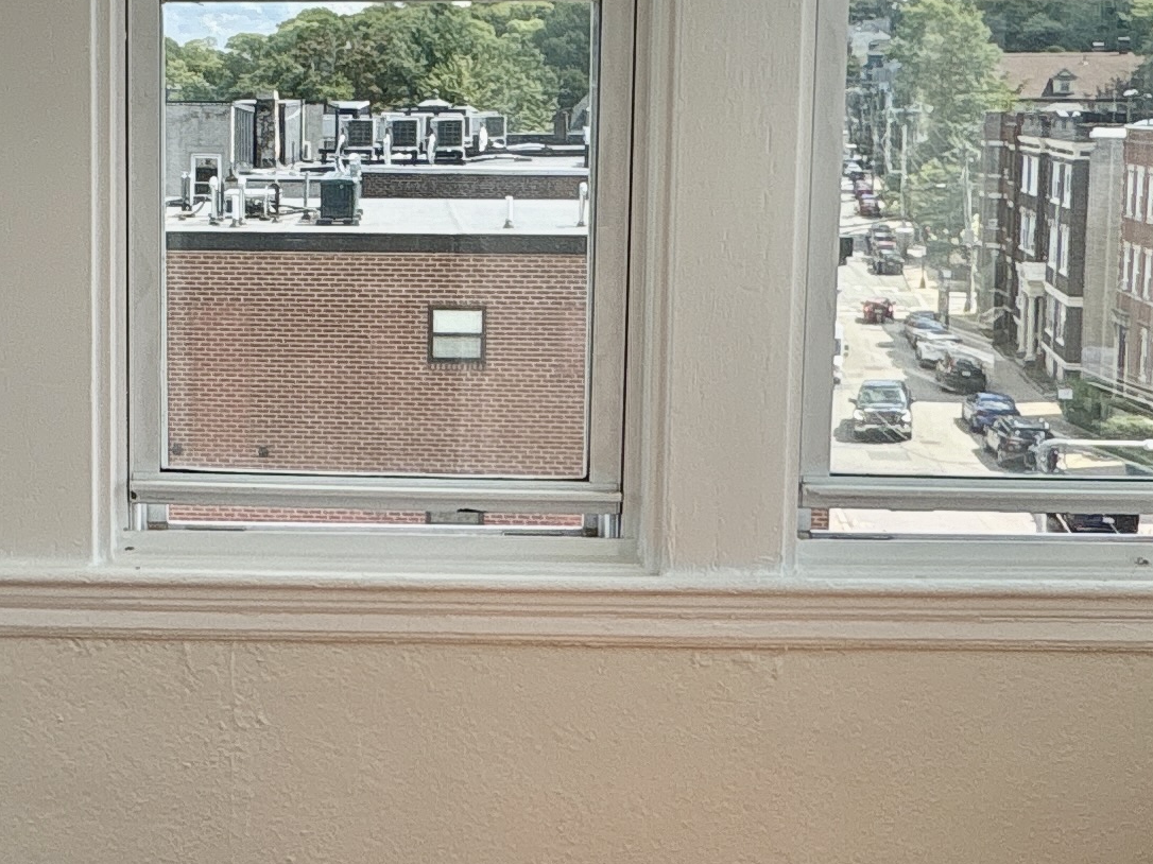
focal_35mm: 52
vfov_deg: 27.7
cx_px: 217
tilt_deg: -5.1
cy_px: 249
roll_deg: +0.3
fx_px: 1732
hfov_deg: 35.5
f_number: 2.2
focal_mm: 2.22
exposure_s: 1/812
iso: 50
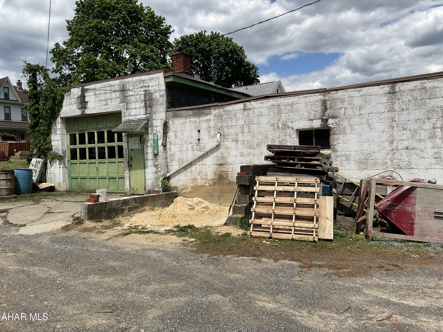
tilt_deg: -2.1
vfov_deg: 48.2
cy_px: 166
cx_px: 222
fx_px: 371
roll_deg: +2.7
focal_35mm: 29
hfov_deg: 61.7
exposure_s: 1/2959
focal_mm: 3
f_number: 1.8
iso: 16
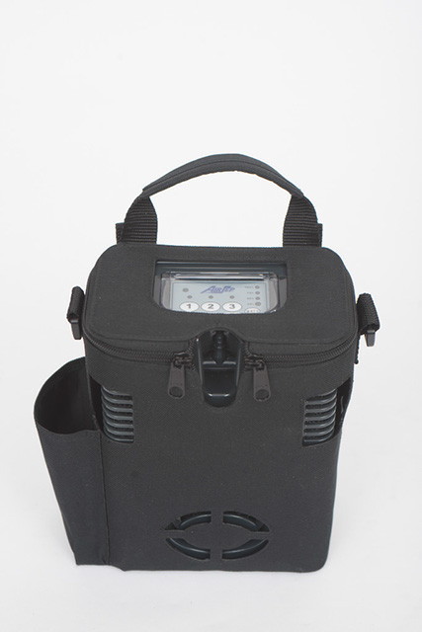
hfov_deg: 19.5
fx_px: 1230
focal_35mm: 70
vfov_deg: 28.8
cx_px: 211
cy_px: 316
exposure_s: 1/160
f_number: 6.3
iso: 200
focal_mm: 70
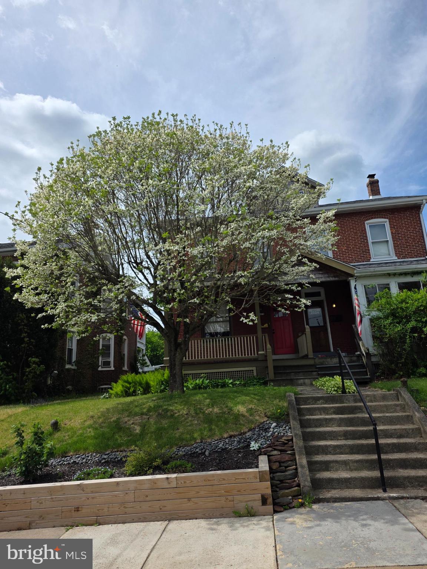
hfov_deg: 58.9
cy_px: 284
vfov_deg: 73.9
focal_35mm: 23
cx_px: 214
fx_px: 378
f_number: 1.7
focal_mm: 6.25
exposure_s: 1/7944
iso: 80
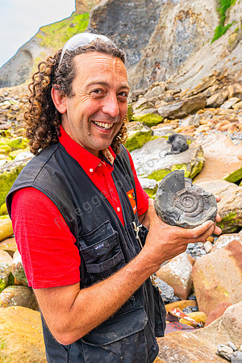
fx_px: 333
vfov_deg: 57.2
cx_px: 121
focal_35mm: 33
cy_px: 182
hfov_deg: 40.0
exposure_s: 1/800
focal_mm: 22
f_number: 5.6
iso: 1000
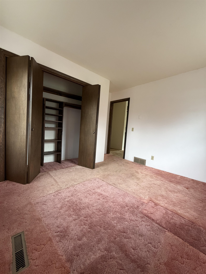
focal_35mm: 14
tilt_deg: -4.2
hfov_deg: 85.7
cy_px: 137
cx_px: 103
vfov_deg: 102.1
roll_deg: -3.6
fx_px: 111
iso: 320
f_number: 2.2
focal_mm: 2.22
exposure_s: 1/112
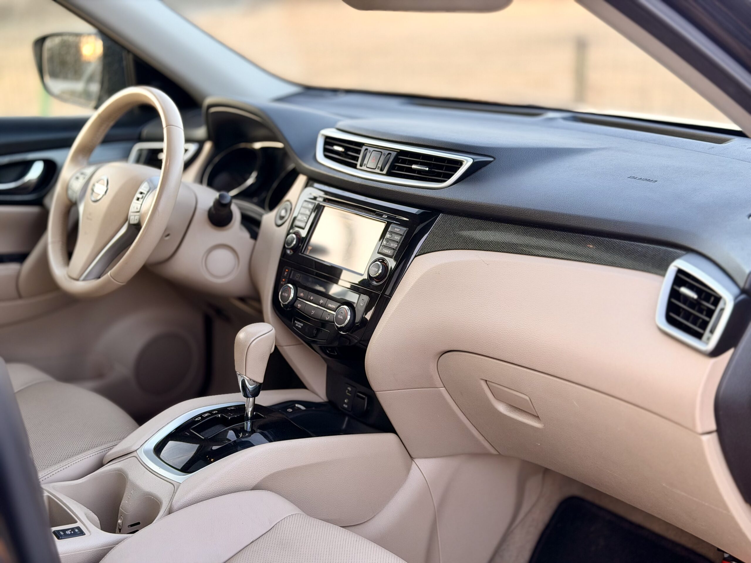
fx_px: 1041
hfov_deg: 39.7
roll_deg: +0.4
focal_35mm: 48
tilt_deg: -16.8
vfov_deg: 30.3
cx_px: 376
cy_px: 282
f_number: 1.78
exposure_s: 1/105
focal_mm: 6.76
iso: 100
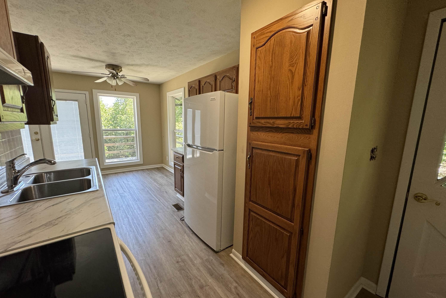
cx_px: 220
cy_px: 155
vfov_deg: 77.3
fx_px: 186
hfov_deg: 100.4
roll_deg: -1.1
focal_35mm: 15
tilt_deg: -9.6
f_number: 2.2
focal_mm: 2.22
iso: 200
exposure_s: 1/120
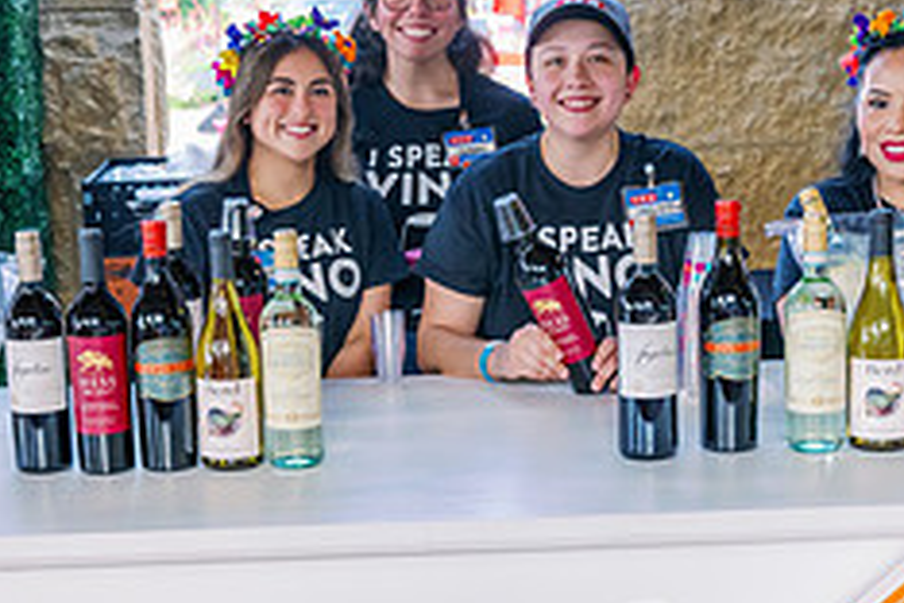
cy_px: 381
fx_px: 1833
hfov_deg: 27.7
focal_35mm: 73
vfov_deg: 18.6
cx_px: 452
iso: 1250
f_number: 4.5
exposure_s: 1/400
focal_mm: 29.5
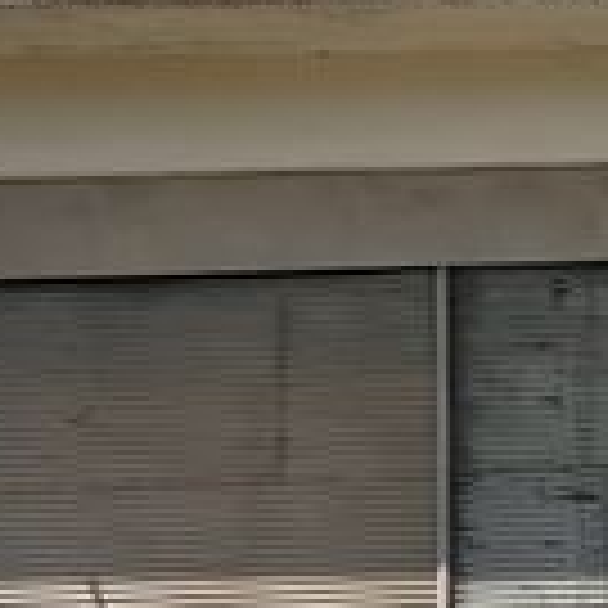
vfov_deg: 15.9
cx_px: 689
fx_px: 2166
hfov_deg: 15.5
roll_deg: +2.0
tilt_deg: +7.8
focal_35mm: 109
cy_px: 117
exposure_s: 1/5814
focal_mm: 4.2
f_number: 1.6
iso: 32
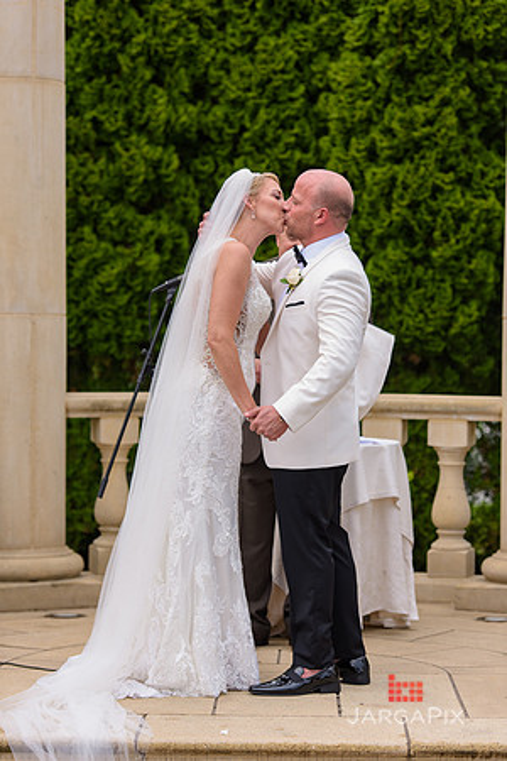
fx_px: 2366
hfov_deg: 12.2
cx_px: 254
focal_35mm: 112
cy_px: 380
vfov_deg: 18.3
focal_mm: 112
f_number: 3.2
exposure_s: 1/250
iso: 200
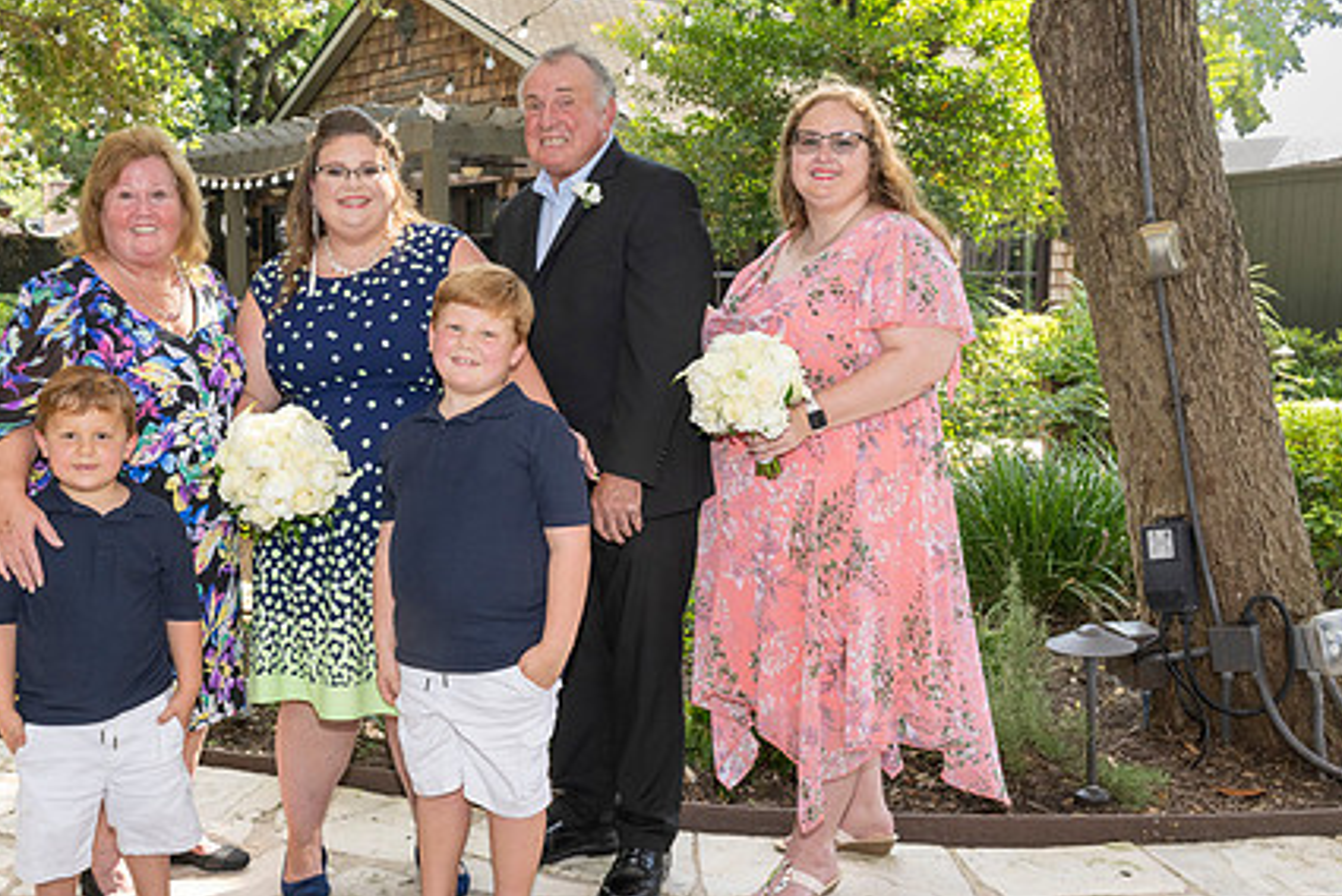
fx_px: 1492
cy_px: 475
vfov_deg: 33.4
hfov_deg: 47.9
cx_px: 483
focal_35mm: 40
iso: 400
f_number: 6.3
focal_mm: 29
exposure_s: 1/160
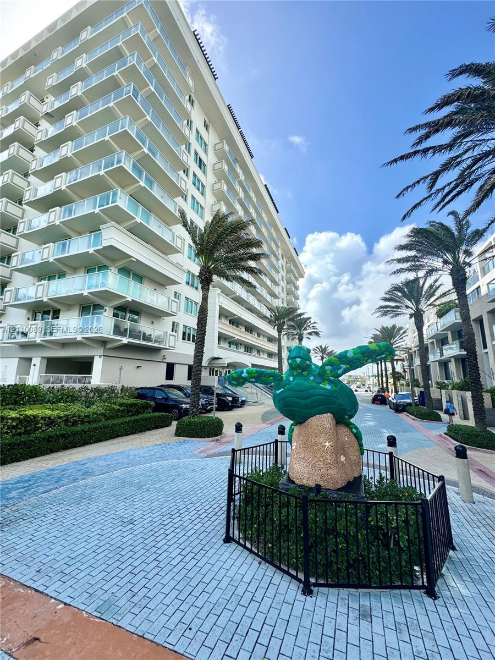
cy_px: 330
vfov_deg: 102.1
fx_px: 267
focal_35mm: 14
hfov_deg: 85.7
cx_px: 248
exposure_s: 1/356
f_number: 2.2
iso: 40
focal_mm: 2.22
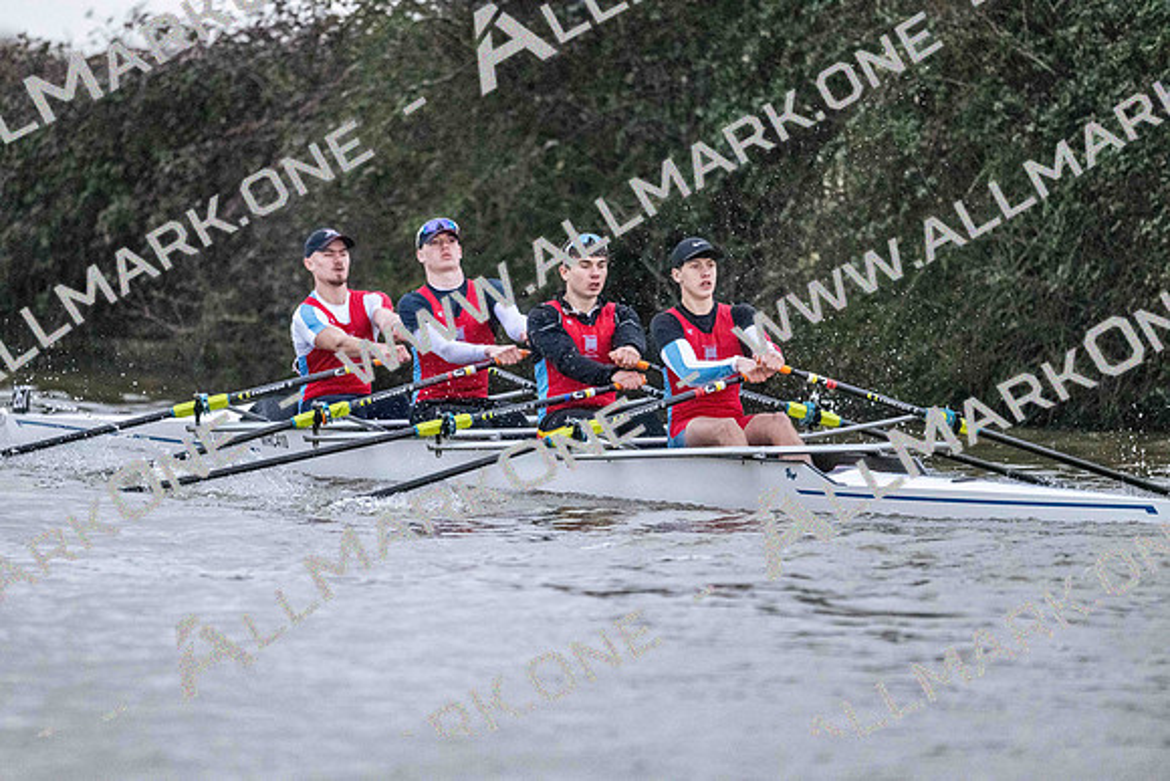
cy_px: 390
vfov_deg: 3.4
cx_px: 585
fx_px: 13002
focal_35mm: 400
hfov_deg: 5.2
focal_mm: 400
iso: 14400
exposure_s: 1/1600
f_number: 4.5
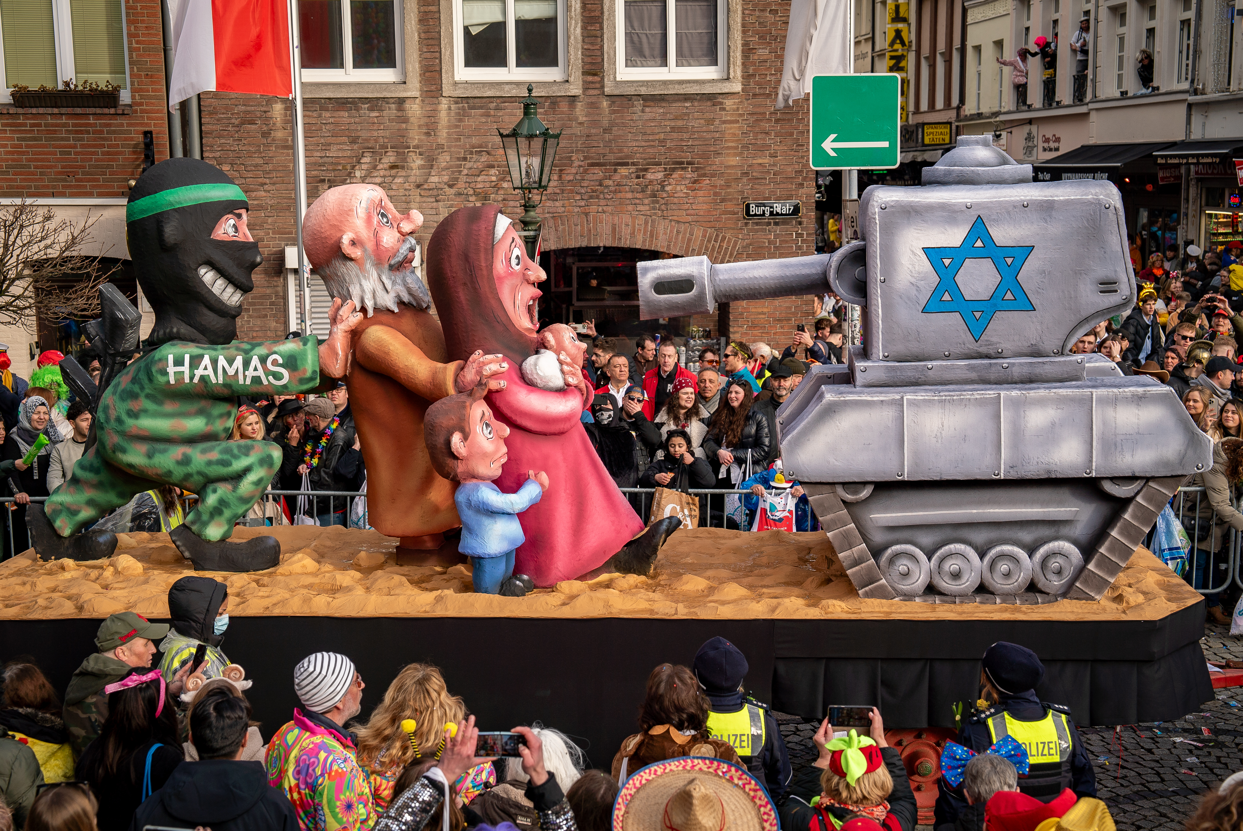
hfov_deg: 38.9
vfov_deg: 26.5
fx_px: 1762
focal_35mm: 51
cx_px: 622
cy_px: 416
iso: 100
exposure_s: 1/500
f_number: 4.5
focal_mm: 51
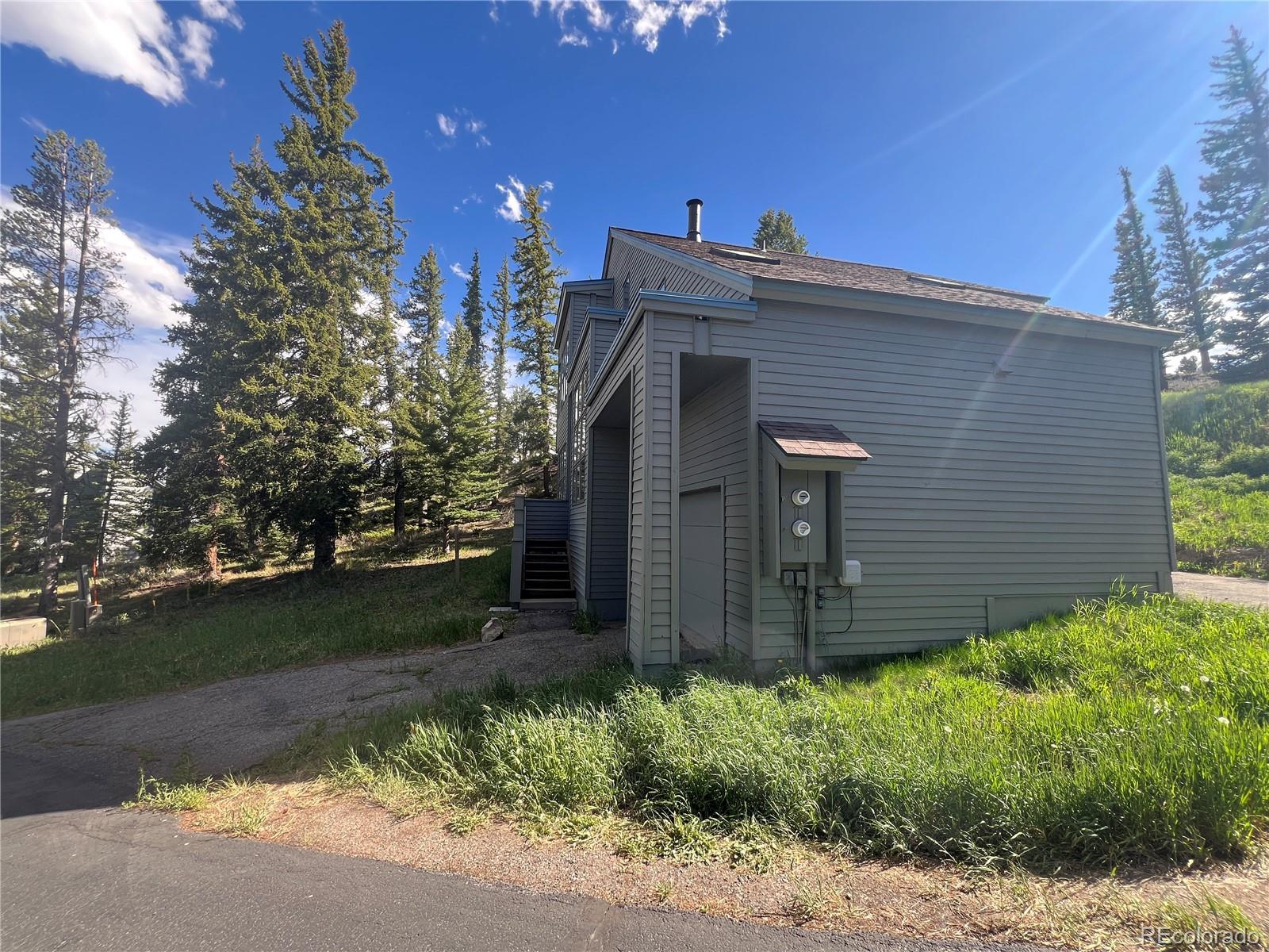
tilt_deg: +4.8
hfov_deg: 106.2
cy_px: 476
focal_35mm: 13
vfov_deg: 89.9
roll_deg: -2.0
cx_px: 634
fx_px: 477
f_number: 1.8
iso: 32
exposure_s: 1/263
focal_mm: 1.57
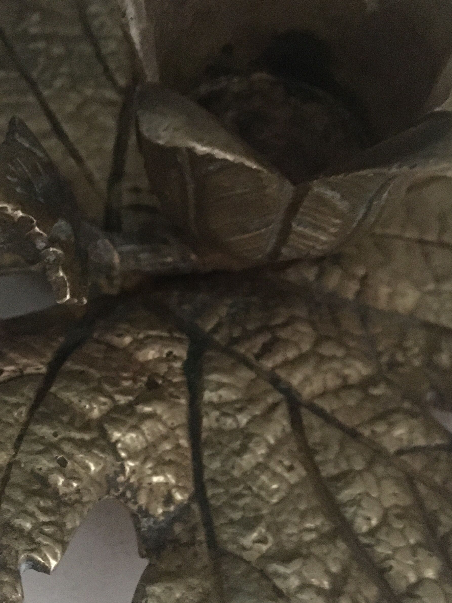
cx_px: 192
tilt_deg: -61.4
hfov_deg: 29.6
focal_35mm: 49
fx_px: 853
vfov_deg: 38.9
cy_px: 331
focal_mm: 4.15
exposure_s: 1/17
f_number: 2.2
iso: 1000
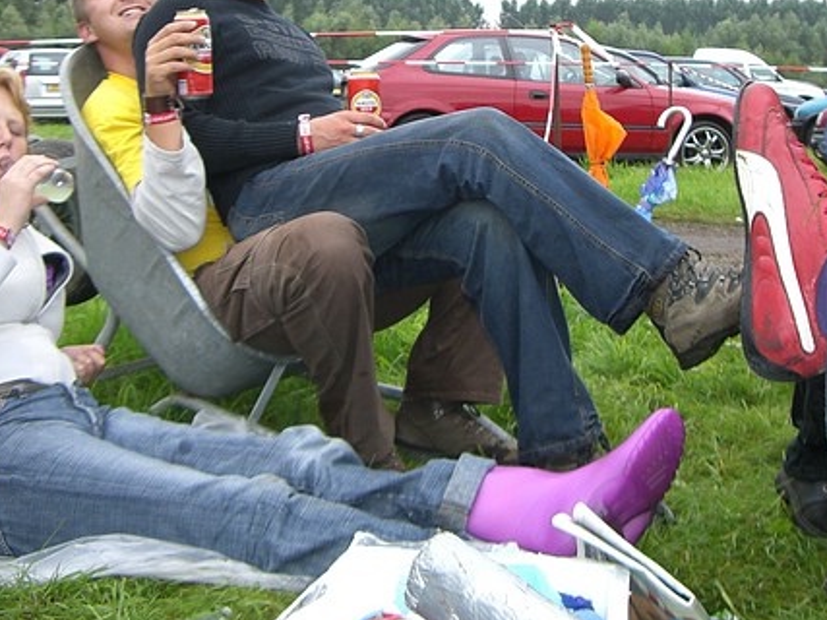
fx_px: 1361
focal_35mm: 57
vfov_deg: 25.4
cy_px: 172
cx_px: 414
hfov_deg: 33.8
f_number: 2.7
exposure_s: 1/250
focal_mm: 6.2
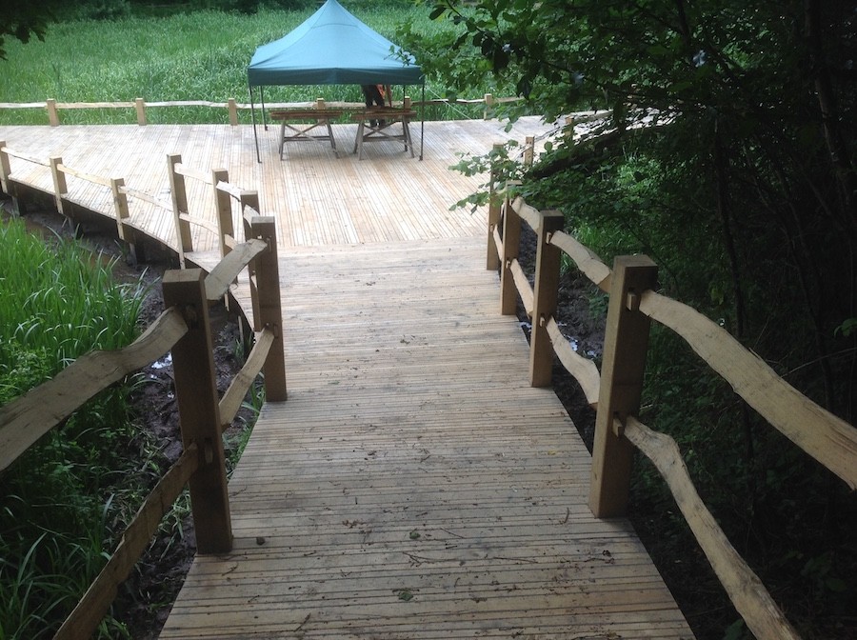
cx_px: 428
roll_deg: -0.8
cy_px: 320
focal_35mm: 35
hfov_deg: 52.7
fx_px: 865
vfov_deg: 40.6
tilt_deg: -23.8
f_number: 2.4
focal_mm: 4.28
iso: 50
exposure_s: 1/120
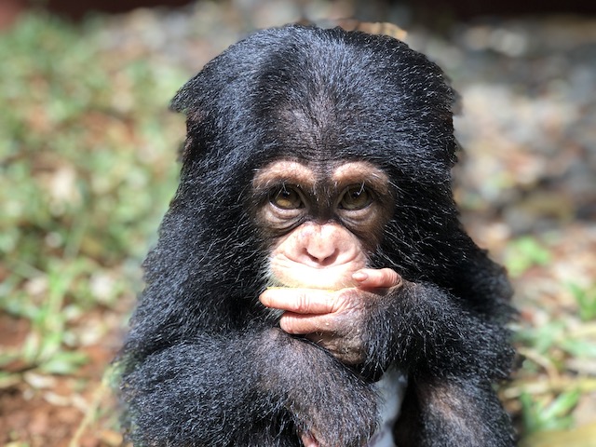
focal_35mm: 57
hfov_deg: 33.8
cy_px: 224
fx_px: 981
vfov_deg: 25.7
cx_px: 298
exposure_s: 1/60
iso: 25
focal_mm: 6.6
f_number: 2.8
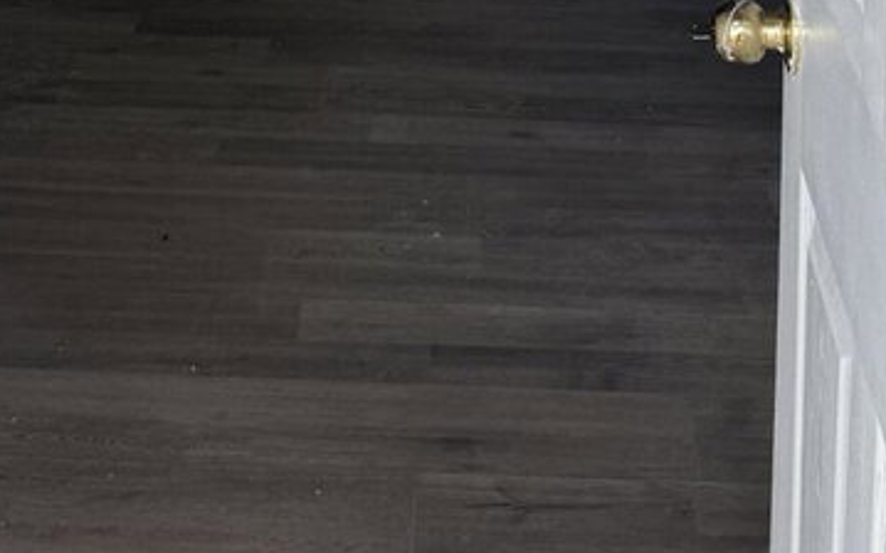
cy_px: -491
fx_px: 2051
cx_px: 333
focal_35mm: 85
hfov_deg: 24.3
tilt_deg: -7.5
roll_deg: -0.3
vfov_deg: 13.5
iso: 50
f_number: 1.78
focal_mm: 6.76
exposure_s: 1/145
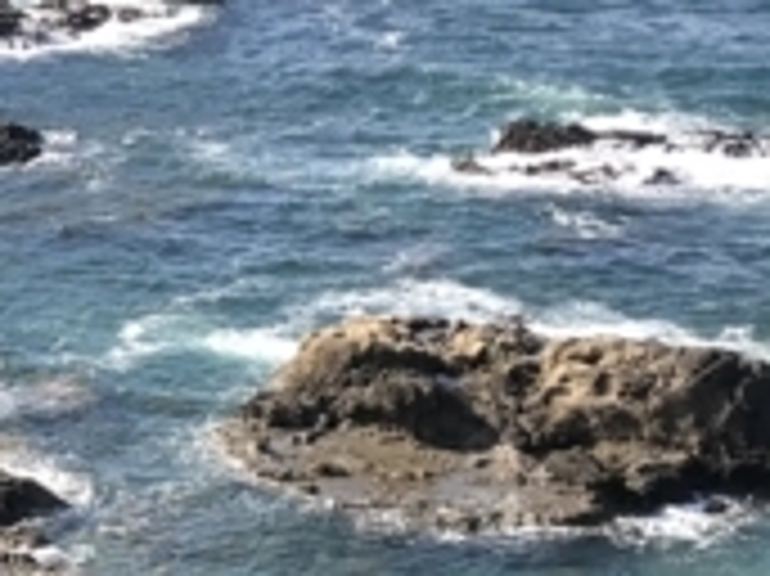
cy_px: 702
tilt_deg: -24.7
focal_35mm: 131
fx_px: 2912
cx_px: -459
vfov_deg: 11.1
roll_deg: +0.8
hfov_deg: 13.9
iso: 20
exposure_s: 1/598
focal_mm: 3.99
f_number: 1.8
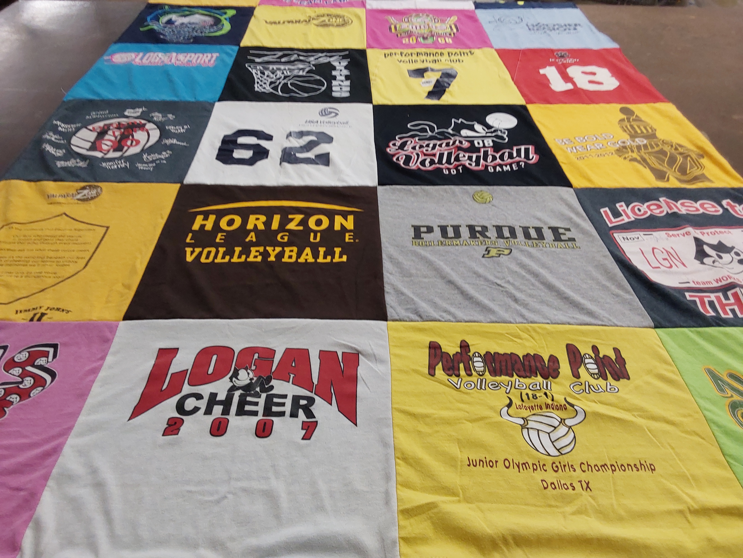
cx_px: 372
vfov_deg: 49.7
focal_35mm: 28
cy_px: 279
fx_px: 601
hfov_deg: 63.4
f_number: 1.9
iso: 80
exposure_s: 1/60
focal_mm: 2.91
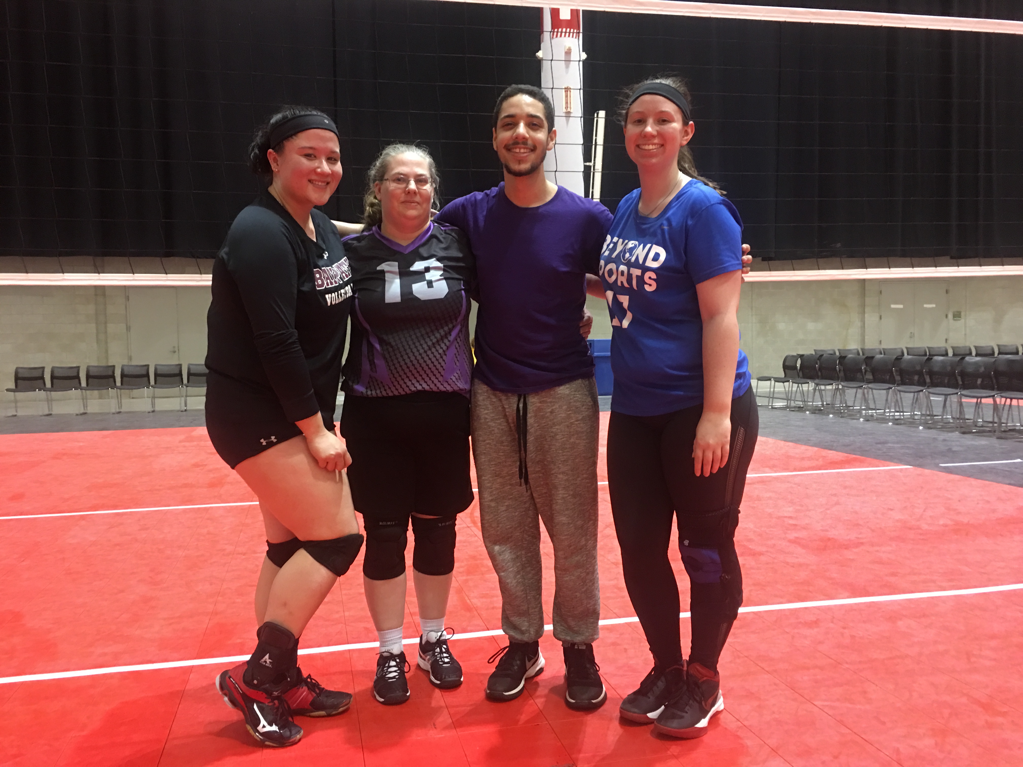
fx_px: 857
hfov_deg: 61.7
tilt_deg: -1.7
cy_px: 384
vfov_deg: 48.2
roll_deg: -0.6
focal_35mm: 29
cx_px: 512
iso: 100
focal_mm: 4.15
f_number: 2.2
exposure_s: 1/10
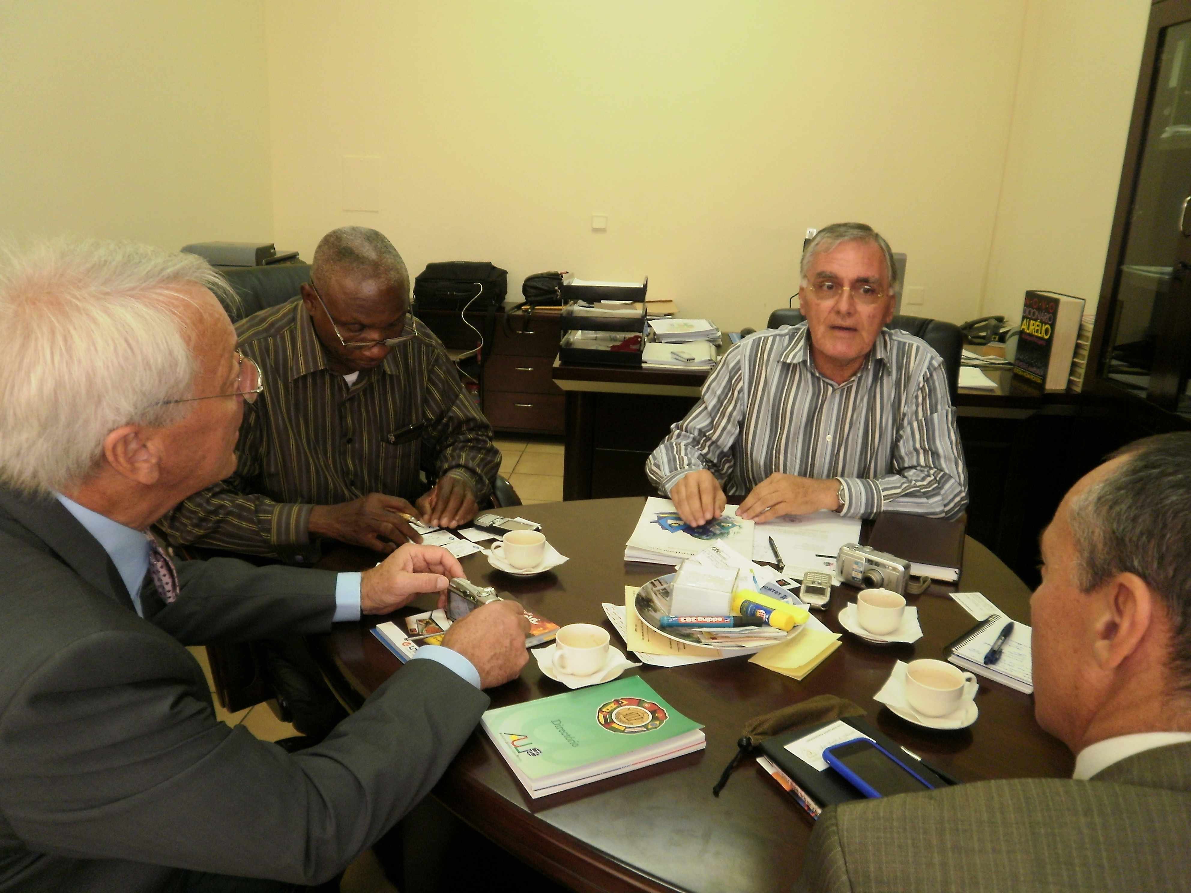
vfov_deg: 53.1
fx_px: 895
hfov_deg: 67.3
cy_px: 446
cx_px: 596
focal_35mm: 26
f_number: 2.6
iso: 125
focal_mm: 4.65
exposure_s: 1/25
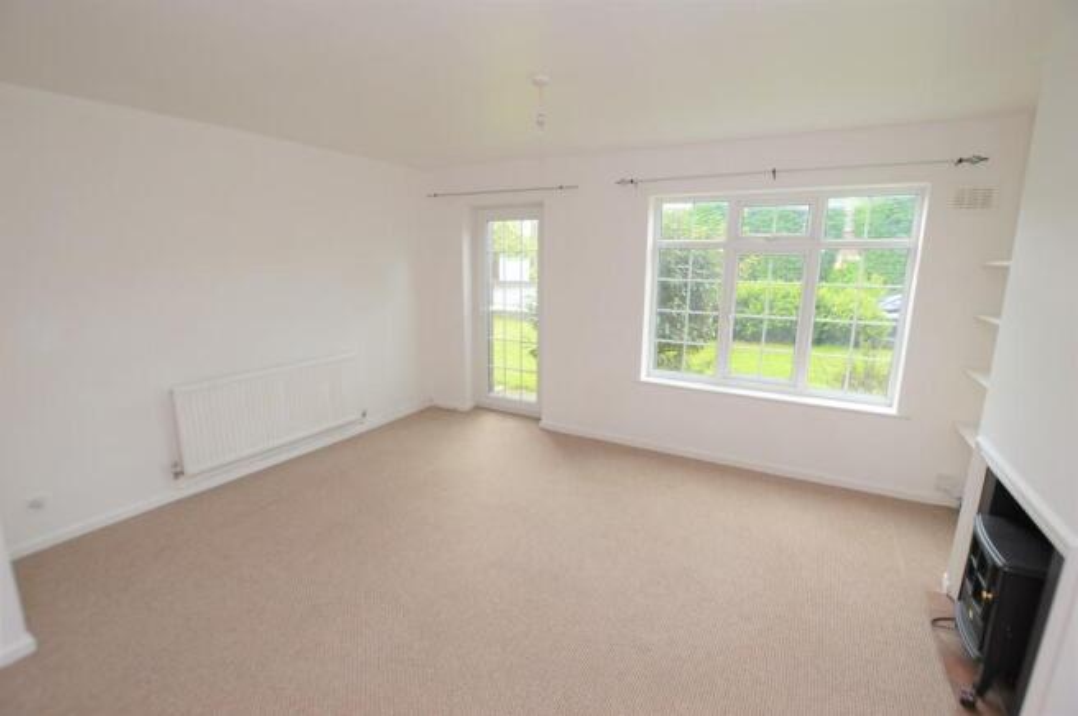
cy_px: 358
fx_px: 449
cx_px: 539
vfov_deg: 77.2
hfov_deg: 100.4
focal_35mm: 15
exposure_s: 1/30
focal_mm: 10
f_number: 3.5
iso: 100
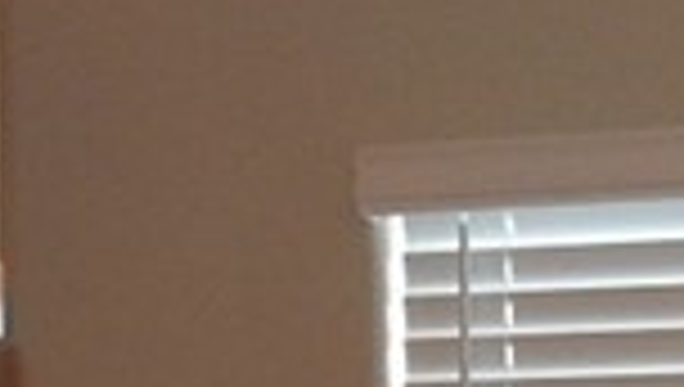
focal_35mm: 176
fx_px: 3197
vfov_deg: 6.5
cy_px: 968
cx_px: 806
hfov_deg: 12.0
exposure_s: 1/30
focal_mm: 4.3
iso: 200
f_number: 3.3
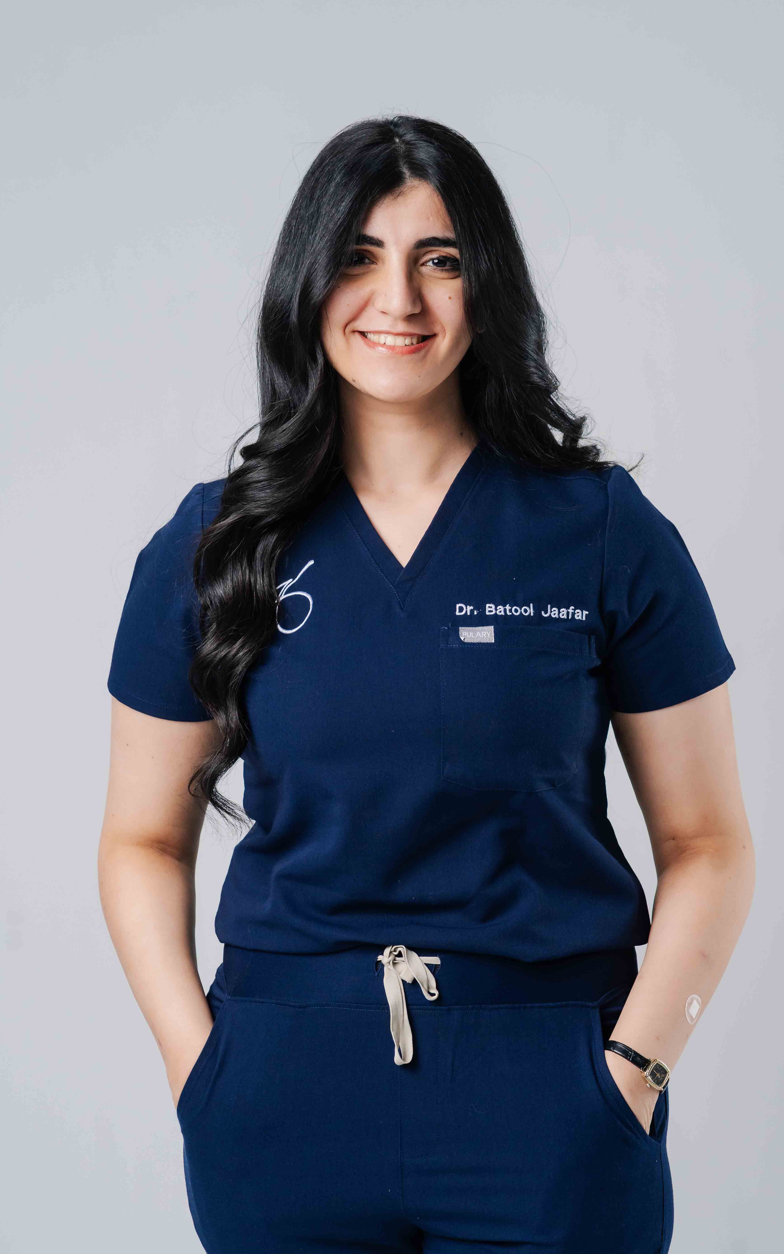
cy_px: 612
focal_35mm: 109
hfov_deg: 12.0
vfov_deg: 19.1
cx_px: 444
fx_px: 3727
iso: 1000
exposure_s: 1/250
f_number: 6.3
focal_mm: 85
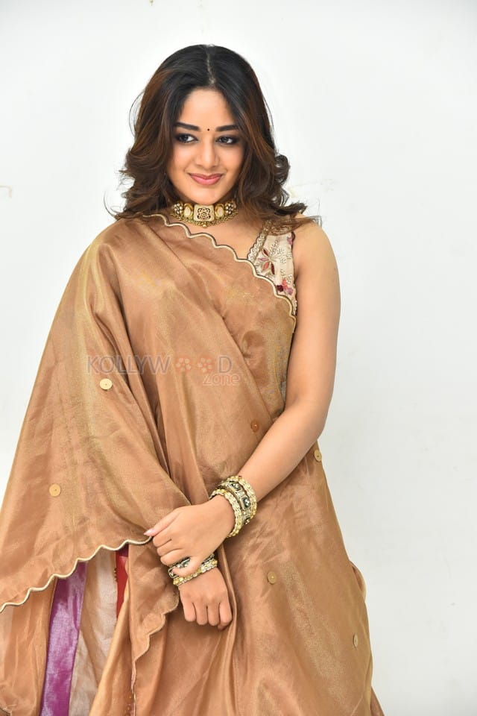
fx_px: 1828
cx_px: 238
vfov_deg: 22.1
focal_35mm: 92
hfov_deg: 14.9
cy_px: 358
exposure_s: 1/125
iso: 2500
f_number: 5
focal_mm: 92
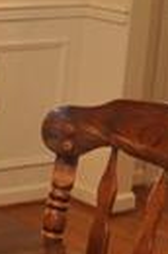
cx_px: -148
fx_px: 1041
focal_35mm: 148
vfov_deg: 13.9
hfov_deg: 8.8
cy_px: 68
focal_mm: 10
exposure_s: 1/60
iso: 450
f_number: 4
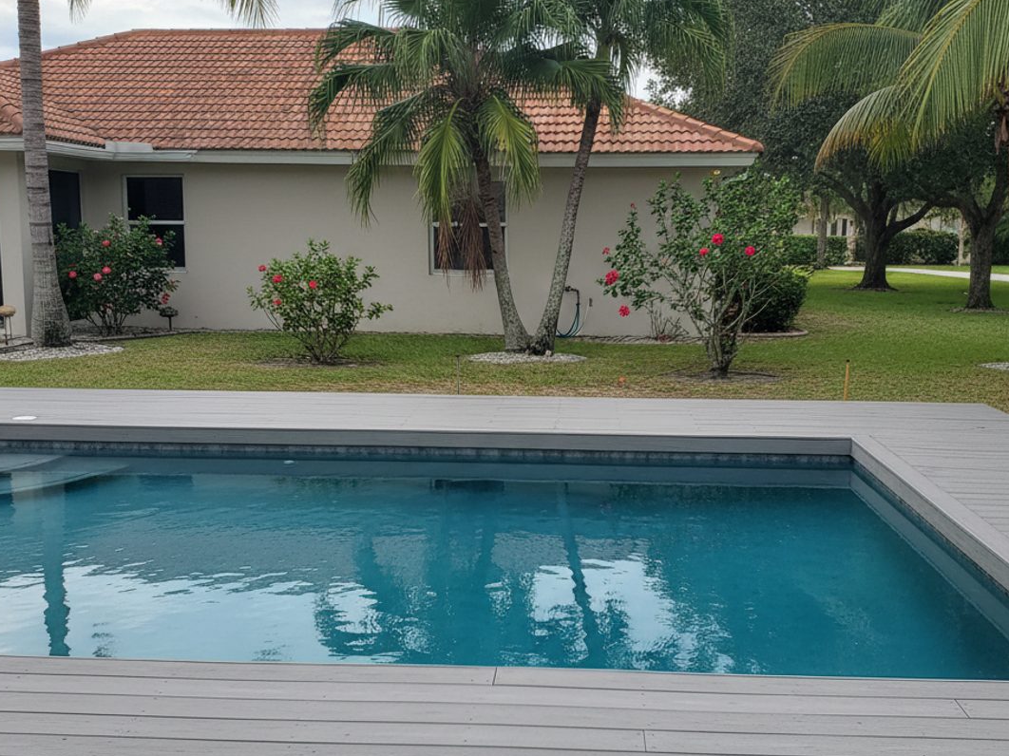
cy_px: 412
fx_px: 758
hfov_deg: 67.3
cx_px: 532
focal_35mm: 26
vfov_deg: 53.0
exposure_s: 1/1892
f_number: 1.8
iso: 611
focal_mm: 6.4
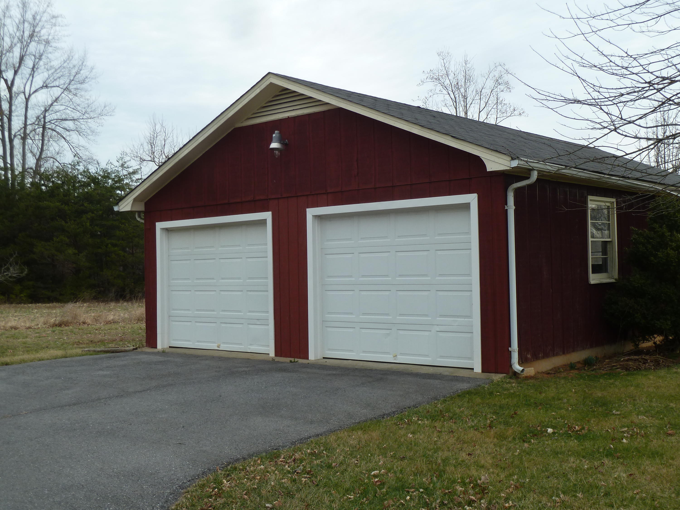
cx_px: 340
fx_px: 825
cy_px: 255
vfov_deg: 34.3
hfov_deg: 44.8
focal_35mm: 42
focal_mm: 6.9
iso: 80
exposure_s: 1/250
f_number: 4
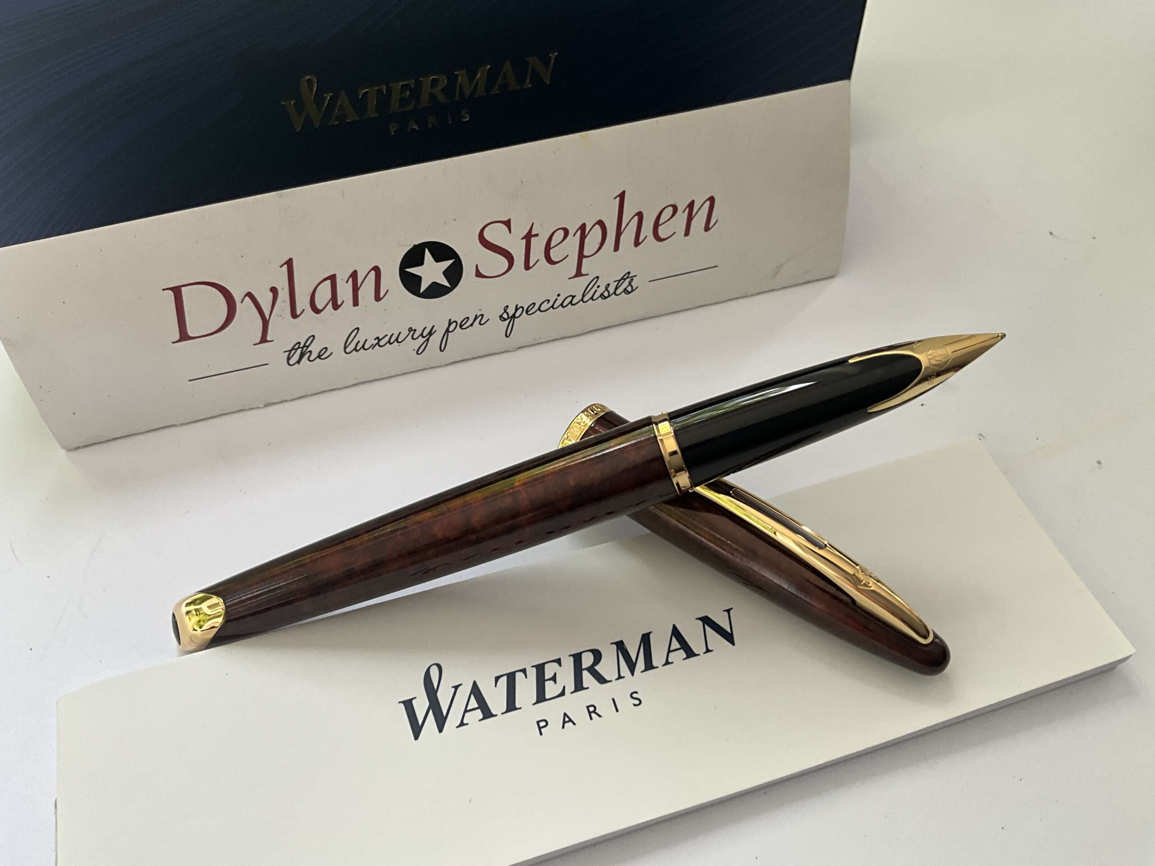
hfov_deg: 61.7
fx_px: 968
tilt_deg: -53.1
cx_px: 578
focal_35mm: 29
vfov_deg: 48.2
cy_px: 433
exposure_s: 1/122
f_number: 1.8
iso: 50
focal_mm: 3
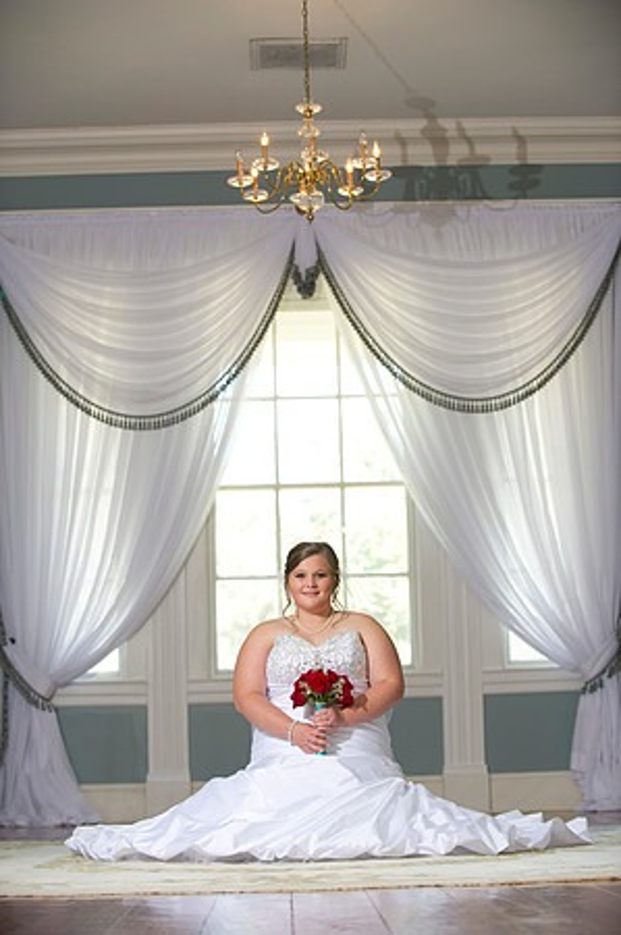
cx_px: 310
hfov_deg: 17.0
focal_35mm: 80
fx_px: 2075
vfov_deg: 25.4
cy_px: 468
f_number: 3.2
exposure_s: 1/80
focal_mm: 80
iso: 400
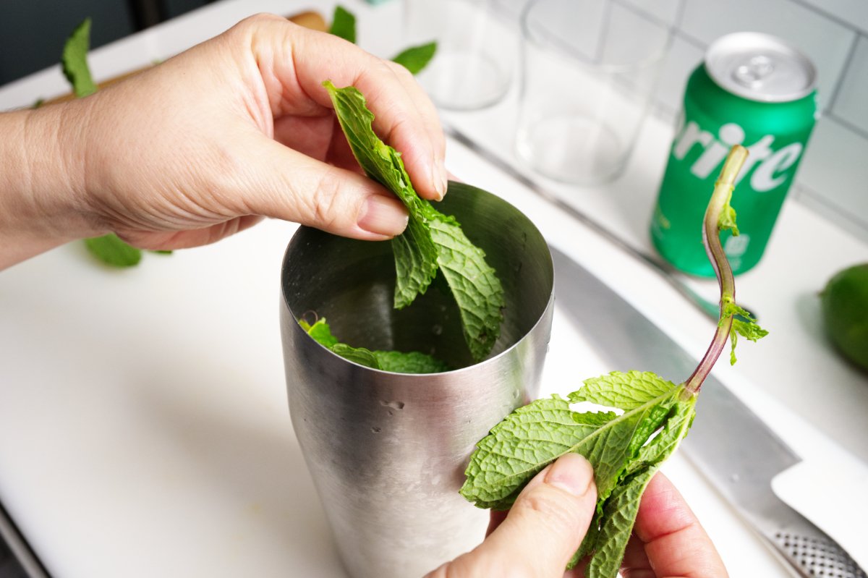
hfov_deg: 46.4
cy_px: 289
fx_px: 1012
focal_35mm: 42
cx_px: 434
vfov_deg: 31.9
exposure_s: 1/1600
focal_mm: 42
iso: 1000
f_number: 8
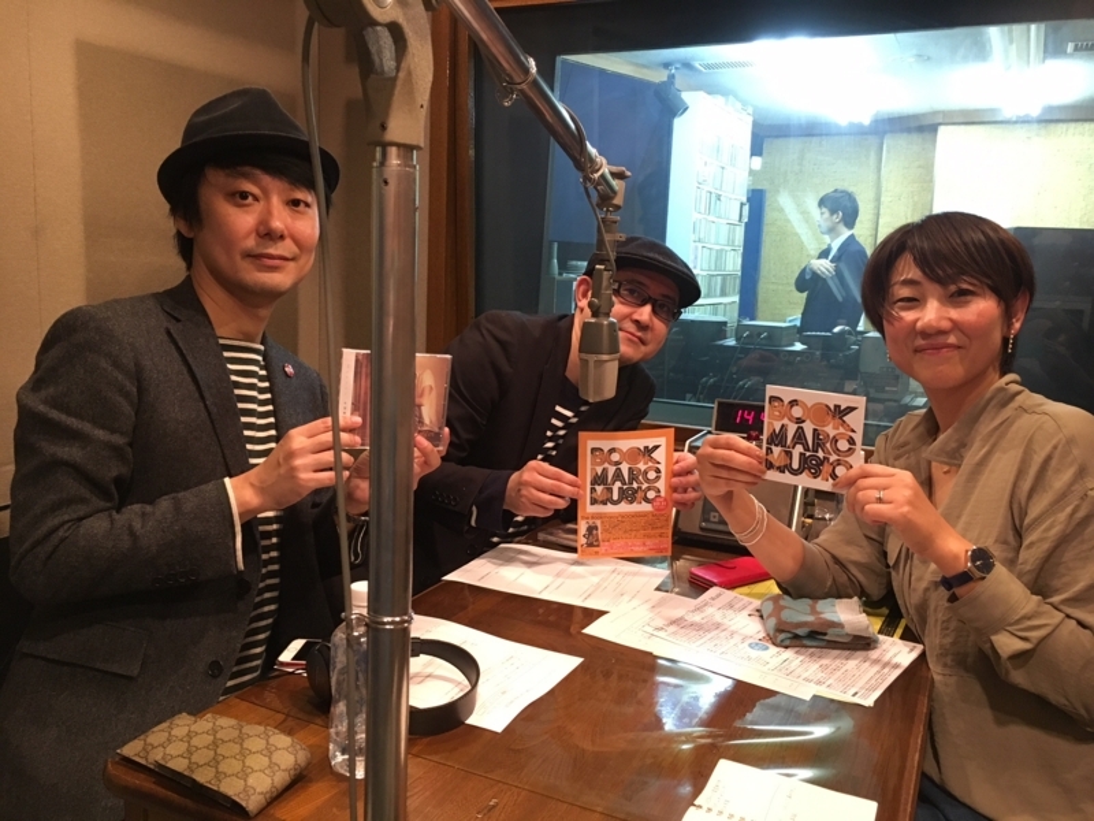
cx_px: 547
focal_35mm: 29
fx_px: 917
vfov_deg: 48.2
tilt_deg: -9.8
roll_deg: -2.3
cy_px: 410
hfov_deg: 61.7
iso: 200
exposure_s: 1/24
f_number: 2.2
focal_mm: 4.15
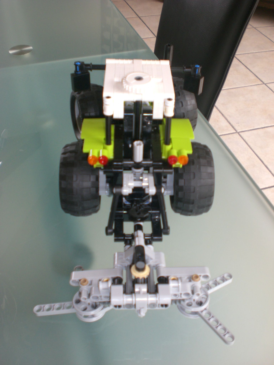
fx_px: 401
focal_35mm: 38
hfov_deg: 37.7
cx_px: 137
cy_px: 182
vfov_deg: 49.0
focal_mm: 6.3
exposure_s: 1/80
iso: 100
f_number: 3.1
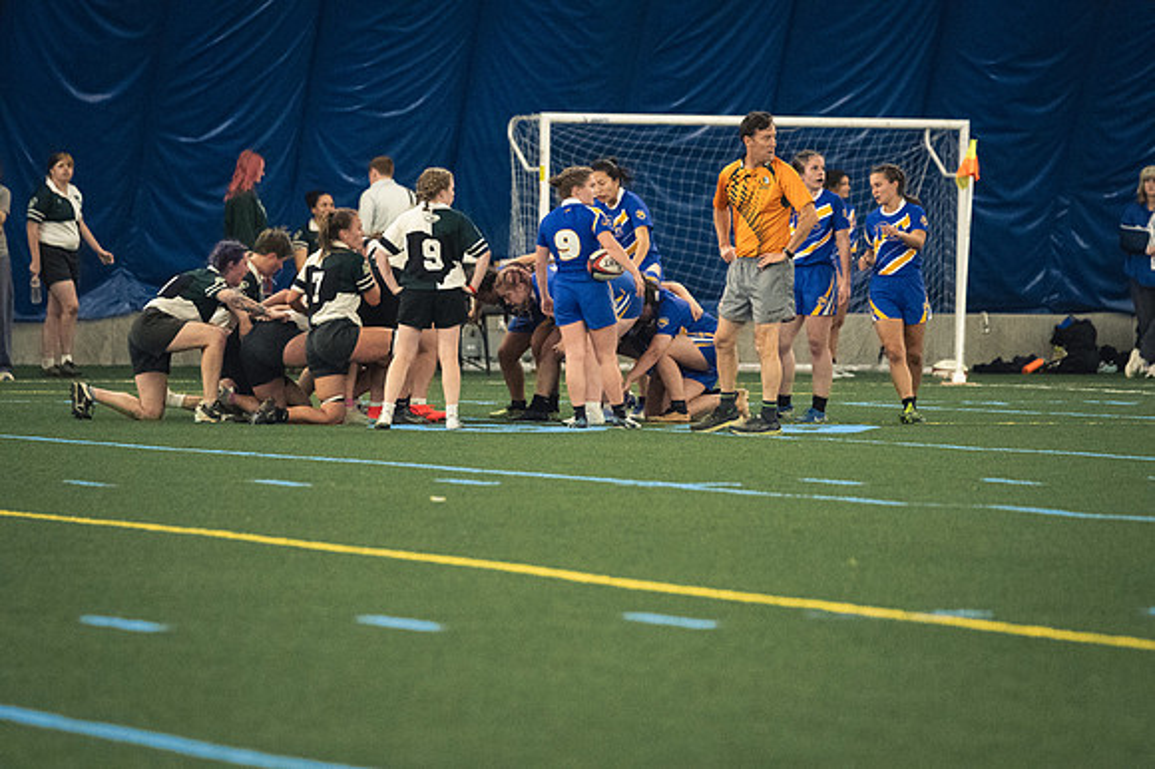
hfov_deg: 6.9
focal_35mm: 300
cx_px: 578
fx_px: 9619
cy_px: 384
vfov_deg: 4.6
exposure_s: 1/500
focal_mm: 200
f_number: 2.8
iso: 10000
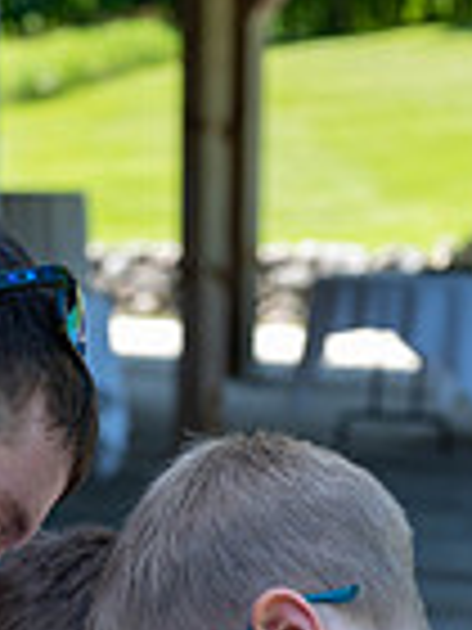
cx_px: 56
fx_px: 2800
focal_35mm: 154
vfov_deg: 12.2
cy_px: 968
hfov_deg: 9.6
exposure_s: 1/250
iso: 200
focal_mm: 50
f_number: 4.5
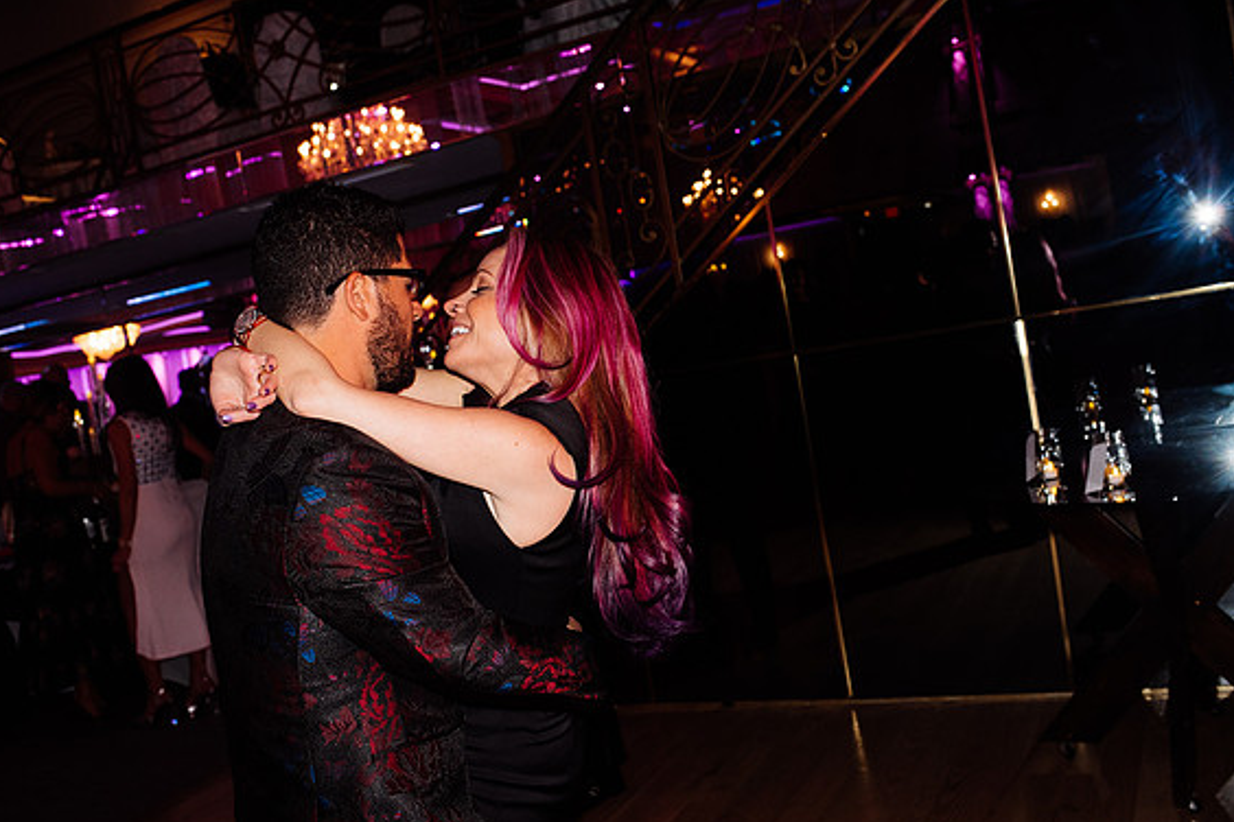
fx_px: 1234
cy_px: 419
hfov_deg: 53.1
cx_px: 604
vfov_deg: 36.9
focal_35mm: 36
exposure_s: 1/200
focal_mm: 35
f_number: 4.5
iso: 1600
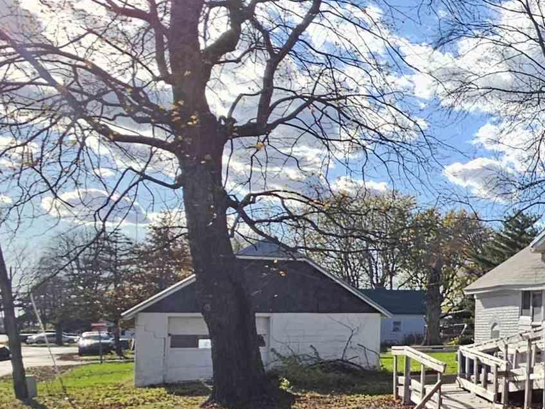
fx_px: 740
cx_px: 975
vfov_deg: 30.4
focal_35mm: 47
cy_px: 299
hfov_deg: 22.6
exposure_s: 1/1677
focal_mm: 2.2
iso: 50
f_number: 2.2
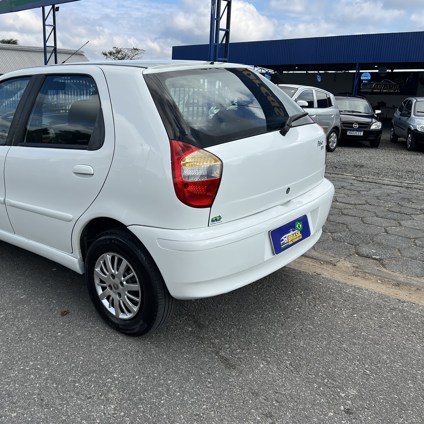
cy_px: 184
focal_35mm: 35
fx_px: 485
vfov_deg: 47.1
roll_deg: -0.9
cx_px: 135
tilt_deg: -10.4
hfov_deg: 46.3
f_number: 1.5
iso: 50
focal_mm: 5.7
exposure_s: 1/3077
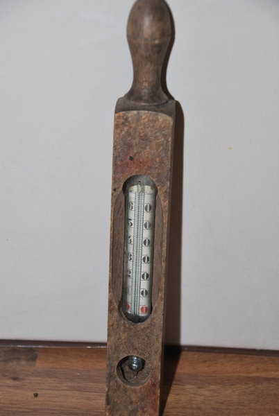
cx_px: 140
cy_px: 208
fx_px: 1355
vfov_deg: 17.5
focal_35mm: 117
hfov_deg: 11.8
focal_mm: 78
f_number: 5.6
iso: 200
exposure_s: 1/60
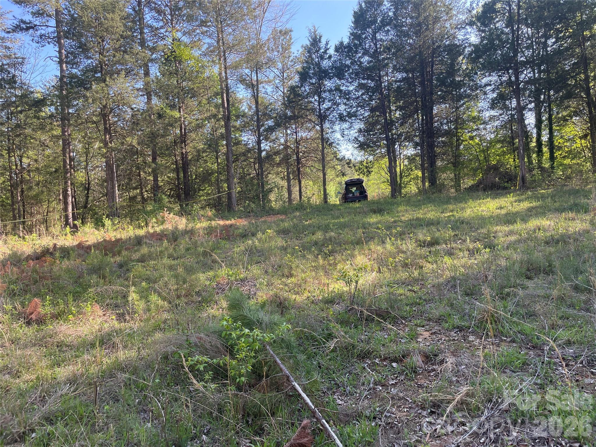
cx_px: 298
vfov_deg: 53.1
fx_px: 448
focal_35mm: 26
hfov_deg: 67.3
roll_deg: +5.1
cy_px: 224
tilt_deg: +0.5
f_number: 1.6
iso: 32
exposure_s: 1/332
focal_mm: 4.2
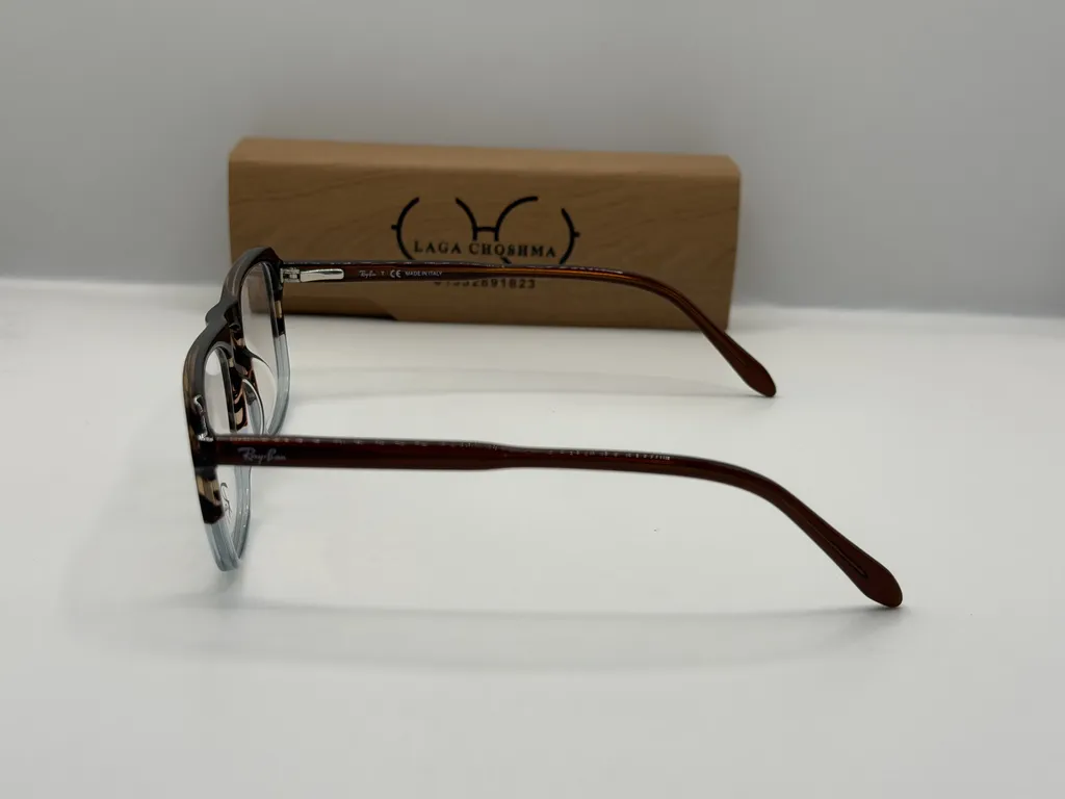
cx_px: 532
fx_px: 1477
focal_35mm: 48
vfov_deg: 30.3
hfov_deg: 39.7
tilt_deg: -18.2
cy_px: 400
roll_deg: -1.5
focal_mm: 6.76
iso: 64
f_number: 1.78
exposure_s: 1/472
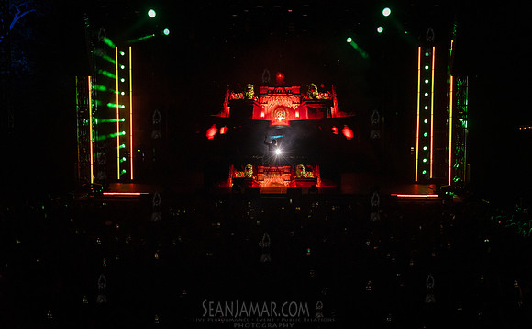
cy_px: 178
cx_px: 266
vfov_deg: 25.6
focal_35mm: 50
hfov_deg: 40.5
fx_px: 722
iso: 6400
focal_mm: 48
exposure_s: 1/400
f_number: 4
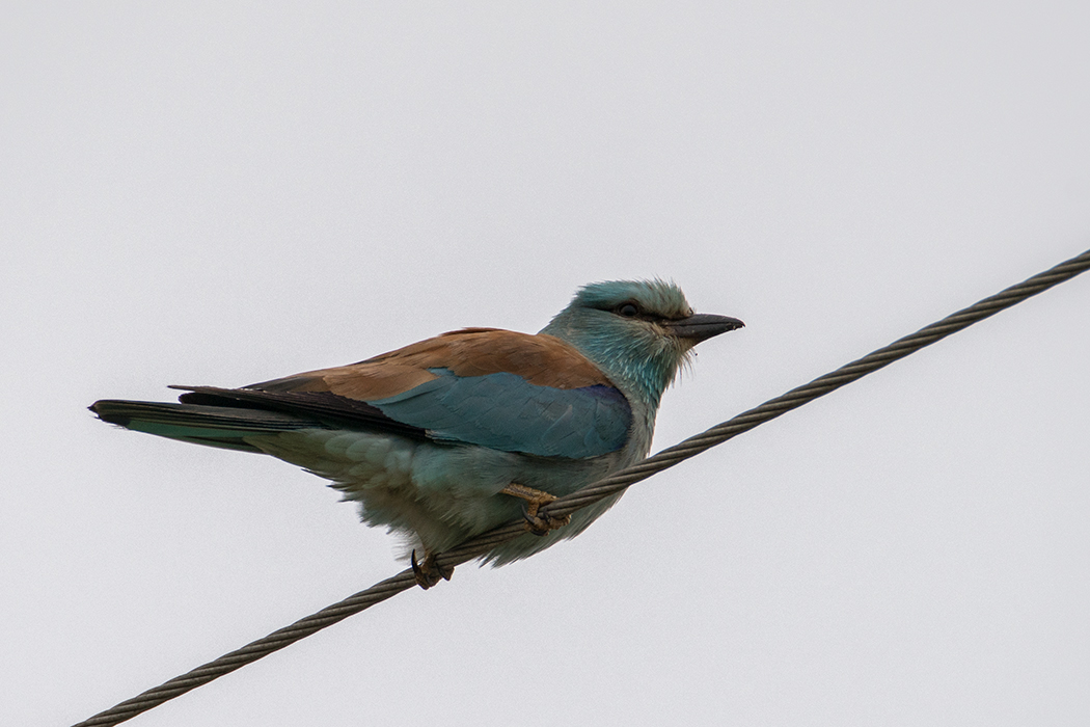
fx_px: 18165
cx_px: 545
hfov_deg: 3.4
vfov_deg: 2.3
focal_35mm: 600
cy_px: 364
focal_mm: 600
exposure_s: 1/1250
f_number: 8
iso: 400
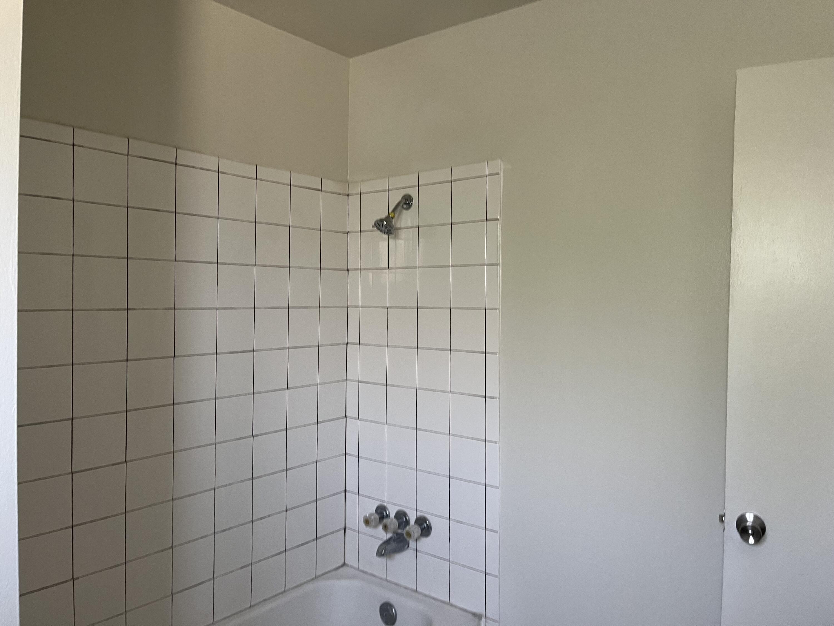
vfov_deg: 53.1
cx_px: 417
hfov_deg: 67.3
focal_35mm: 26
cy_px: 313
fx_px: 626
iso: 160
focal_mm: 5.1
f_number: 1.6
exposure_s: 1/60
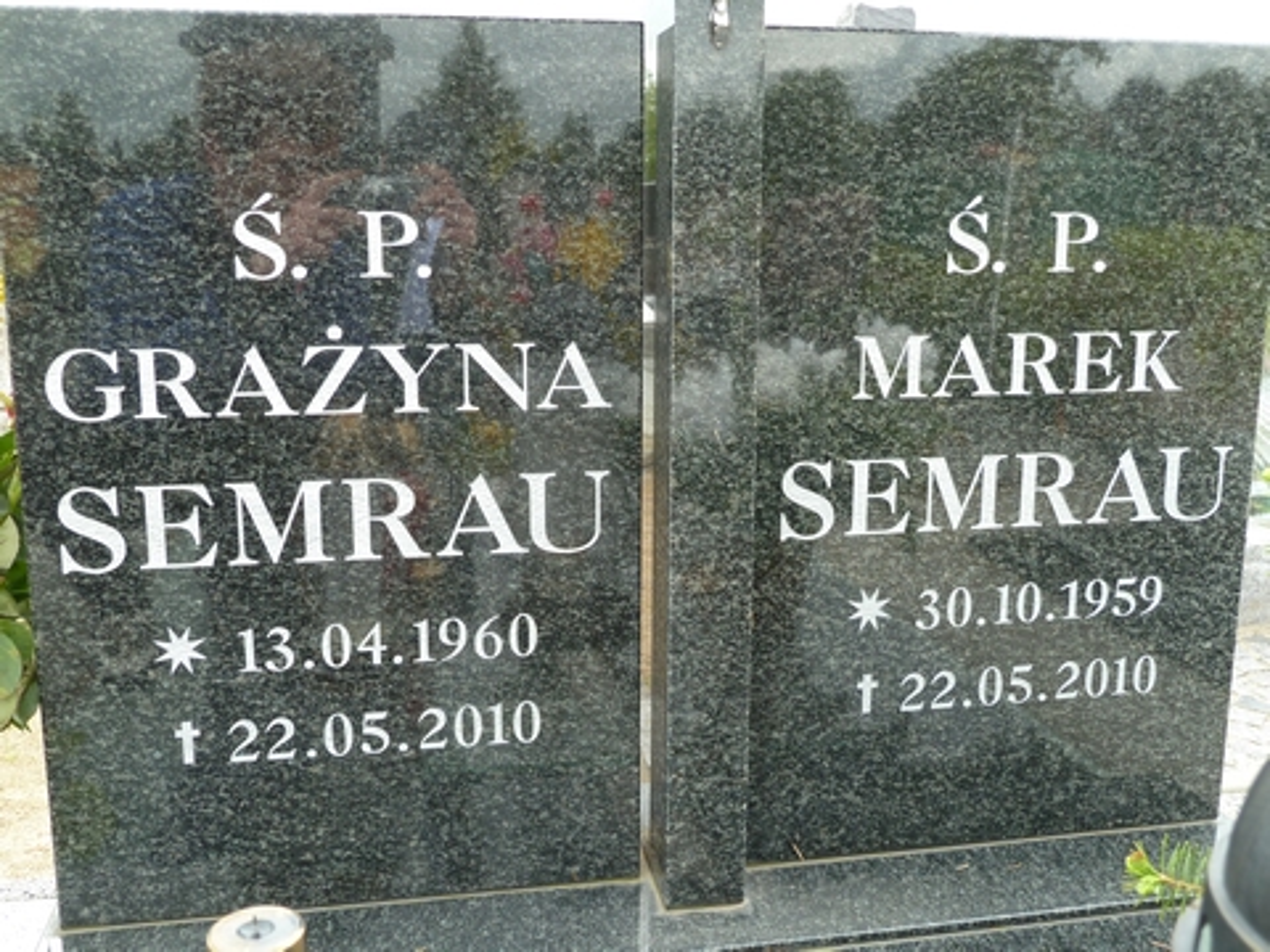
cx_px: 635
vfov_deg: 40.7
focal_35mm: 35
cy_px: 476
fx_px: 1284
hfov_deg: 52.6
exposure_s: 1/80
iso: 80
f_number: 3.5
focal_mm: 5.7
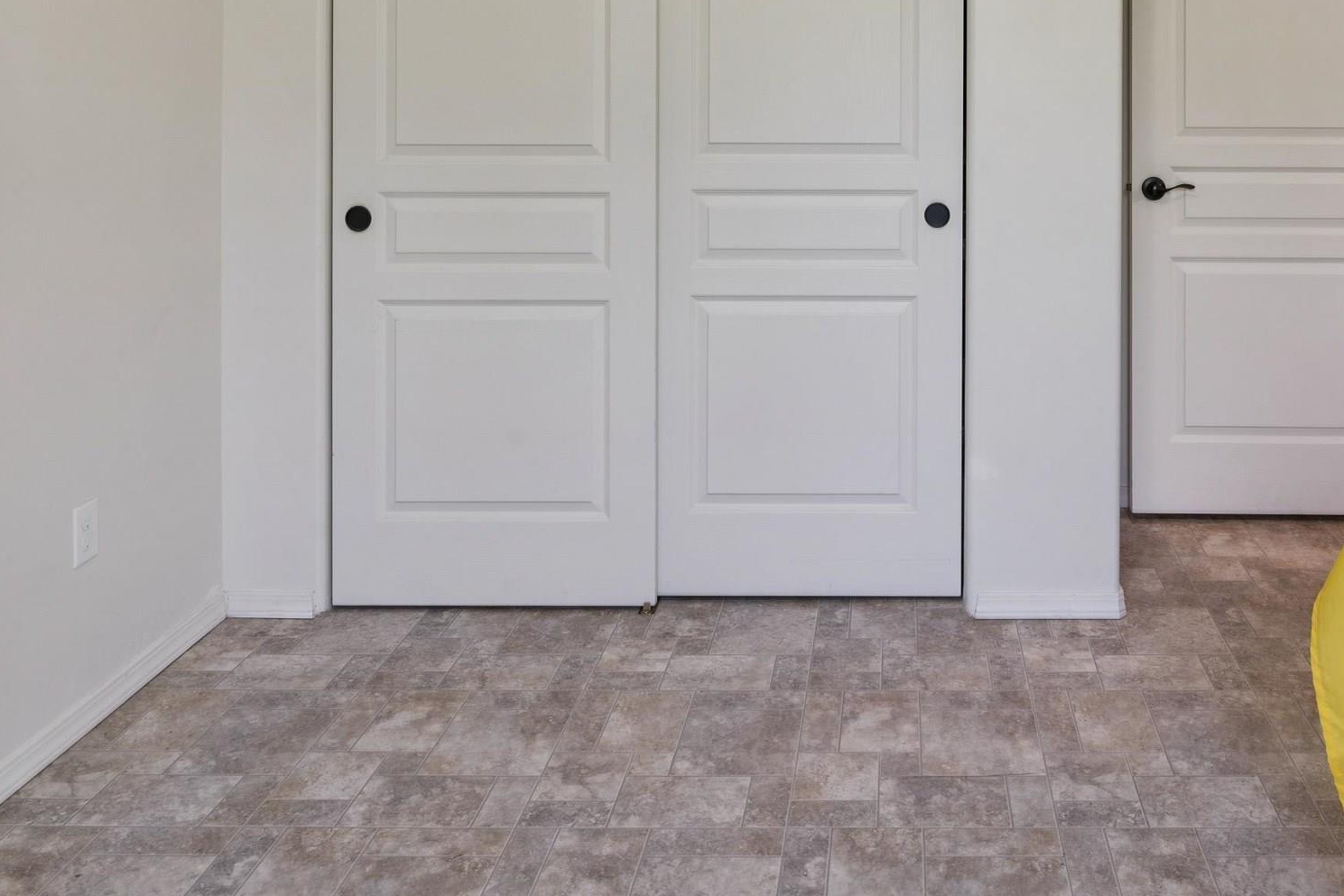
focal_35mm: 33
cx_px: 900
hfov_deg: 55.4
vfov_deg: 36.6
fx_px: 1247
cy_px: 61
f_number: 13
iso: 400
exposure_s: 1/8
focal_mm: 16.2
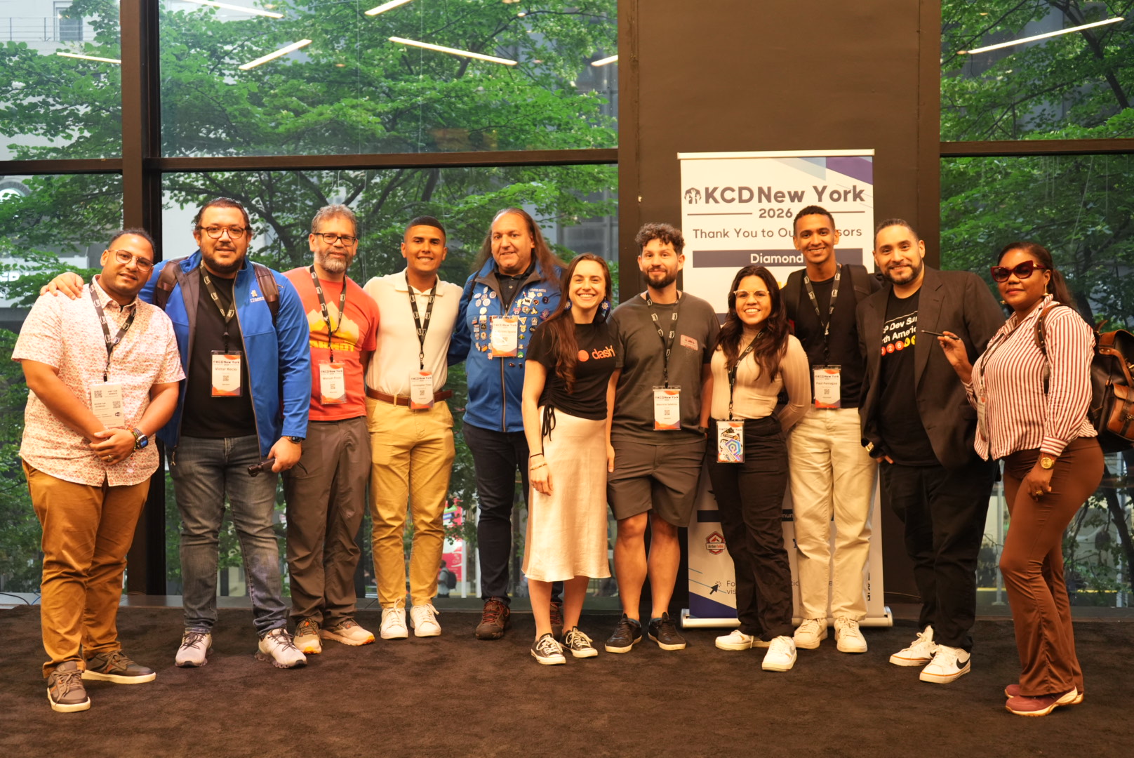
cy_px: 379
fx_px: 1198
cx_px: 567
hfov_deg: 50.7
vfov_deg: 35.1
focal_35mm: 38
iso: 2000
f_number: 4
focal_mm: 38
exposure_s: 1/40
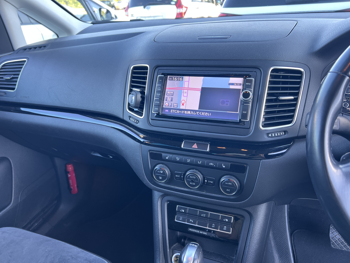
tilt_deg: -28.2
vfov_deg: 53.1
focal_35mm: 26
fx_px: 263
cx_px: 175
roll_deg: +3.6
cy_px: 132
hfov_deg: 67.3
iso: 100
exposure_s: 1/121
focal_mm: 5.7
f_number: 1.5
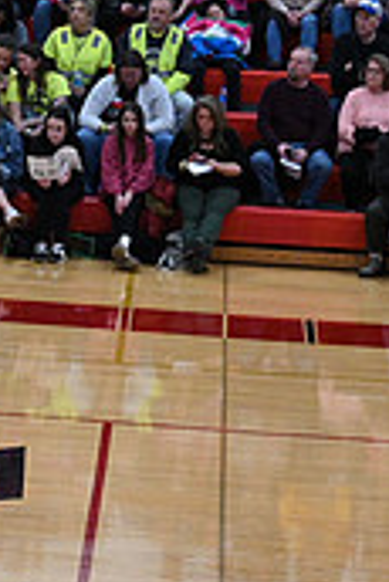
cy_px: 438
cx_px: -585
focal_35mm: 236
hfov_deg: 5.6
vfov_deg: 8.7
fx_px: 3817
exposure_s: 1/400
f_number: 4
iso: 4000
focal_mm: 70
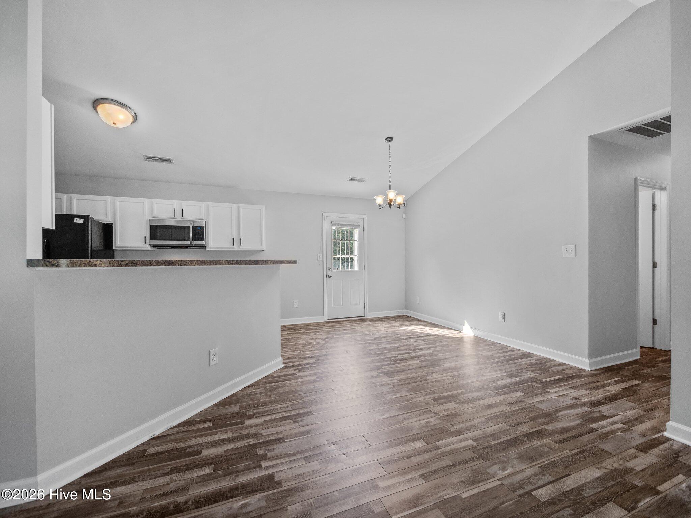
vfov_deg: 85.7
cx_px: 346
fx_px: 279
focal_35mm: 14
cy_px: 259
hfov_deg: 102.1
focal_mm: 7
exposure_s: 1/30
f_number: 4
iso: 400
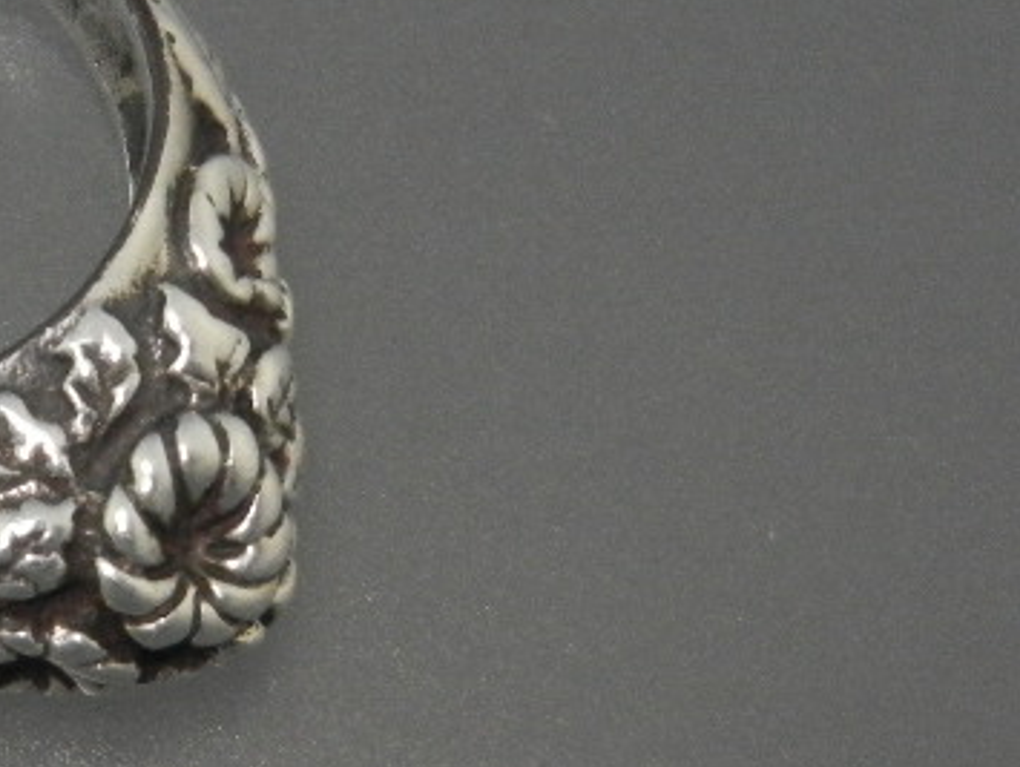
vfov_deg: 8.7
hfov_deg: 11.4
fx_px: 5014
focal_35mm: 170
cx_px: -167
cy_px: 345
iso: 800
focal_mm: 10.6
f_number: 8
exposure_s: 1/30
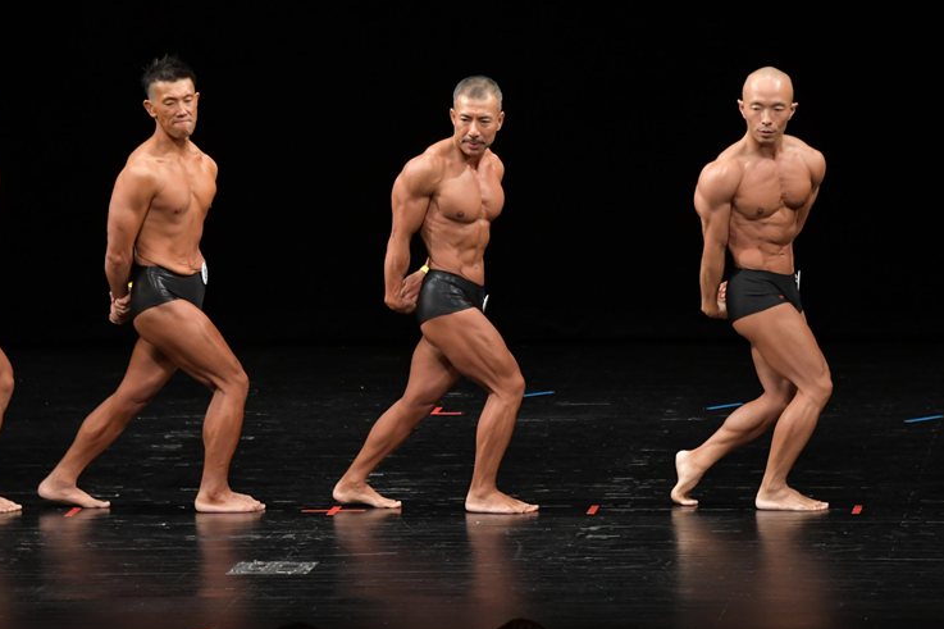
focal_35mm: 268
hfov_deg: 7.7
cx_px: 476
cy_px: 318
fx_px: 7026
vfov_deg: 5.1
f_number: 5.6
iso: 2500
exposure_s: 1/400
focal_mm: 170
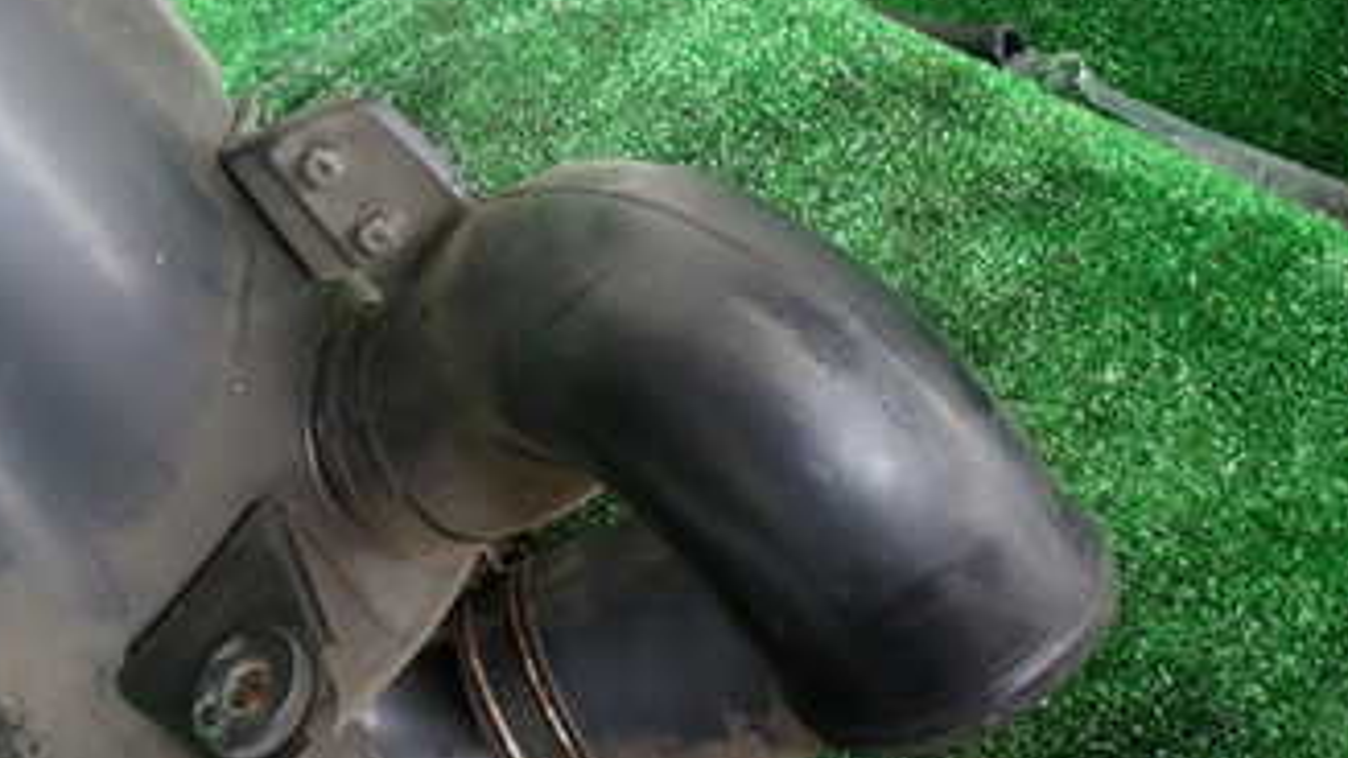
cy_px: 70
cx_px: 140
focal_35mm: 50
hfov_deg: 38.5
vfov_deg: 23.3
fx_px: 1787
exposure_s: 1/40
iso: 200
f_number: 2
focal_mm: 4.5
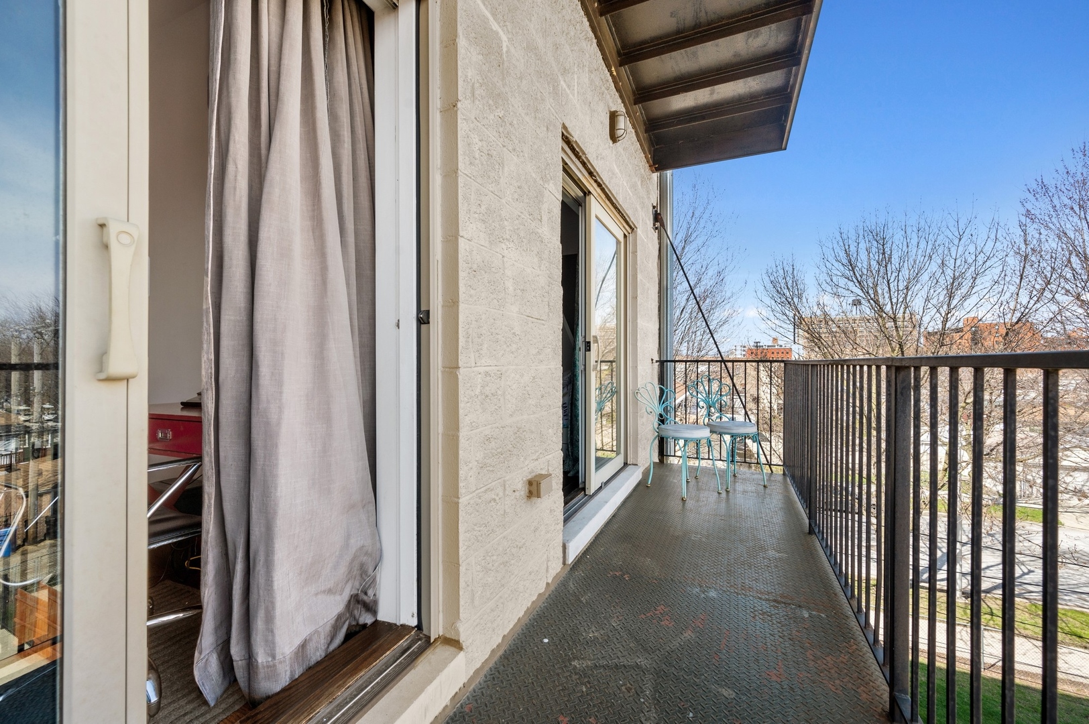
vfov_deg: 81.1
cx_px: 544
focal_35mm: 14
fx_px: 423
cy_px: 362
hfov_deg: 104.3
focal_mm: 14
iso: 400
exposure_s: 1/160
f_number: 8
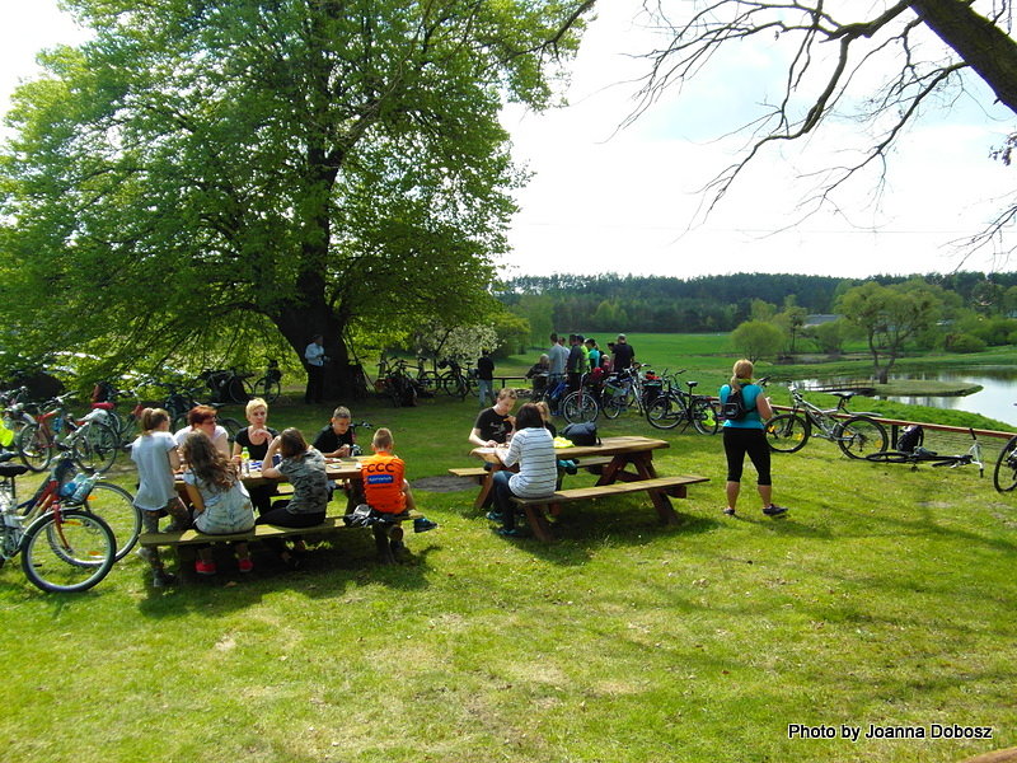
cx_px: 508
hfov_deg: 71.6
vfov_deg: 56.8
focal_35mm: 24
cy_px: 382
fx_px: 705
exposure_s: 1/500
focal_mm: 4
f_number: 3.2
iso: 100
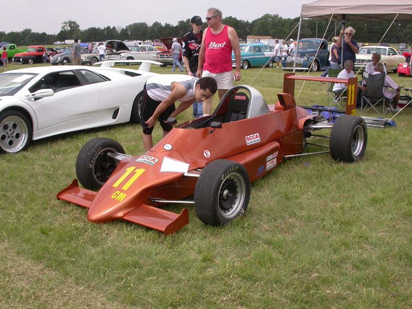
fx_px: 476
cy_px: 149
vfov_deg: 36.0
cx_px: 196
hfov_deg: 46.8
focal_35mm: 40
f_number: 6.7
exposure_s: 1/346
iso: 100
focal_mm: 7.85
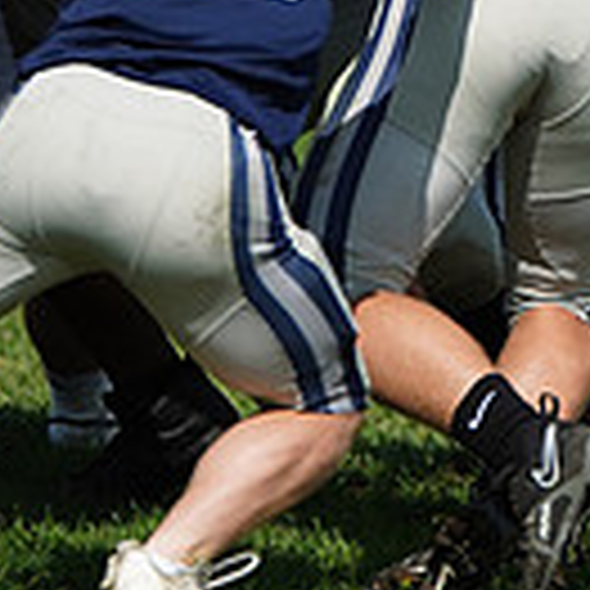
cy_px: -137
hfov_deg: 1.8
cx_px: 347
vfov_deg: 1.8
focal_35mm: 985
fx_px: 18994
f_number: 2.8
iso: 400
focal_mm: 261
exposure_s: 1/8000
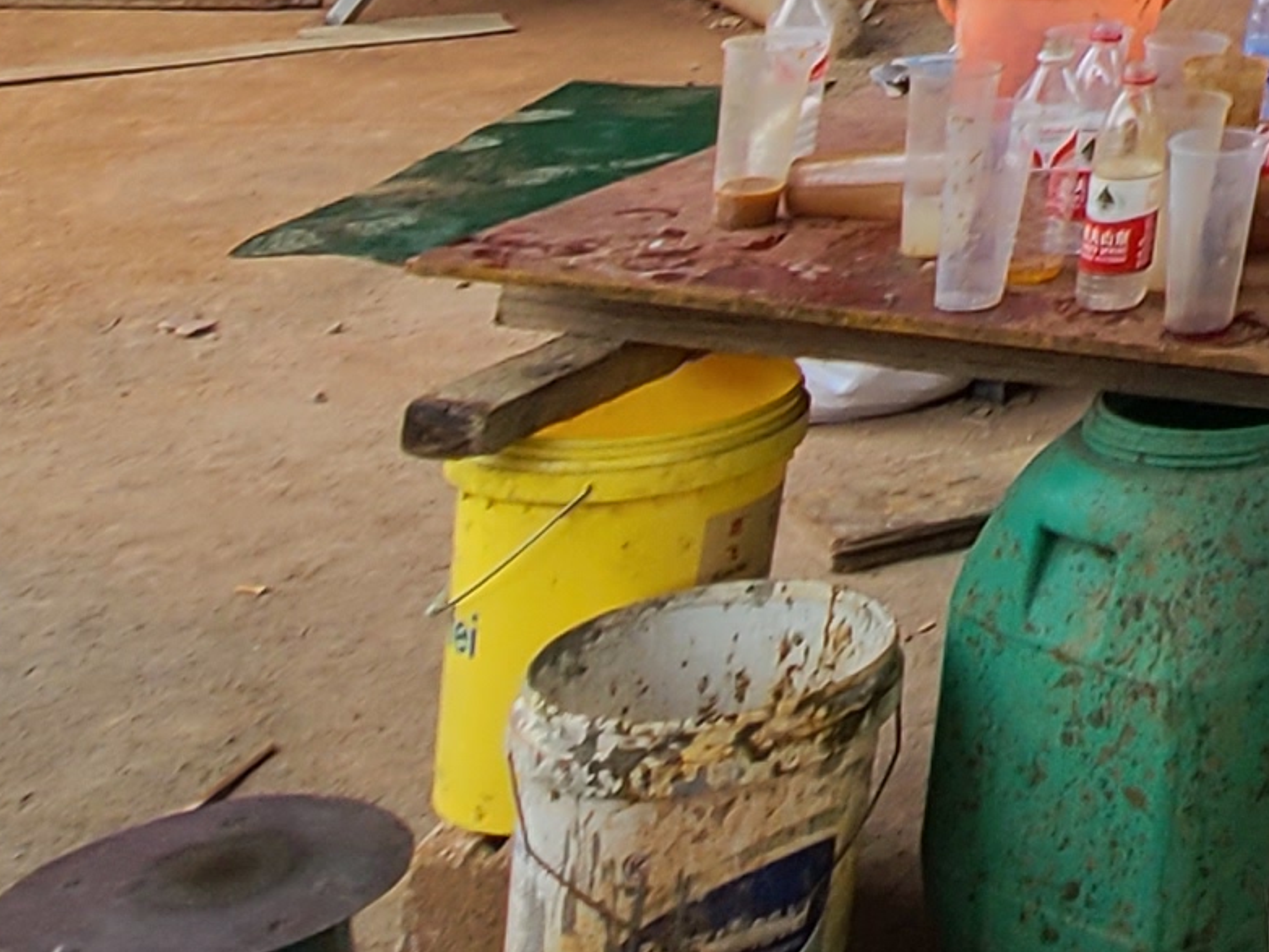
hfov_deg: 20.6
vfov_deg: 17.5
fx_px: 2457
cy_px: -791
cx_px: 2261
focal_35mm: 67
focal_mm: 2.2
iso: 50
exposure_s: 1/497
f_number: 2.2
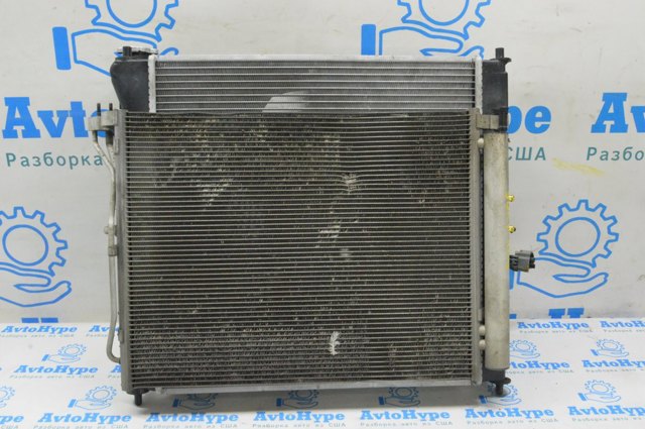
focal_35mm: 39
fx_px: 698
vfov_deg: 34.1
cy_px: 214
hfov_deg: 49.6
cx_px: 322
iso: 6400
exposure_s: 1/15
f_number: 20
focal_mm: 26
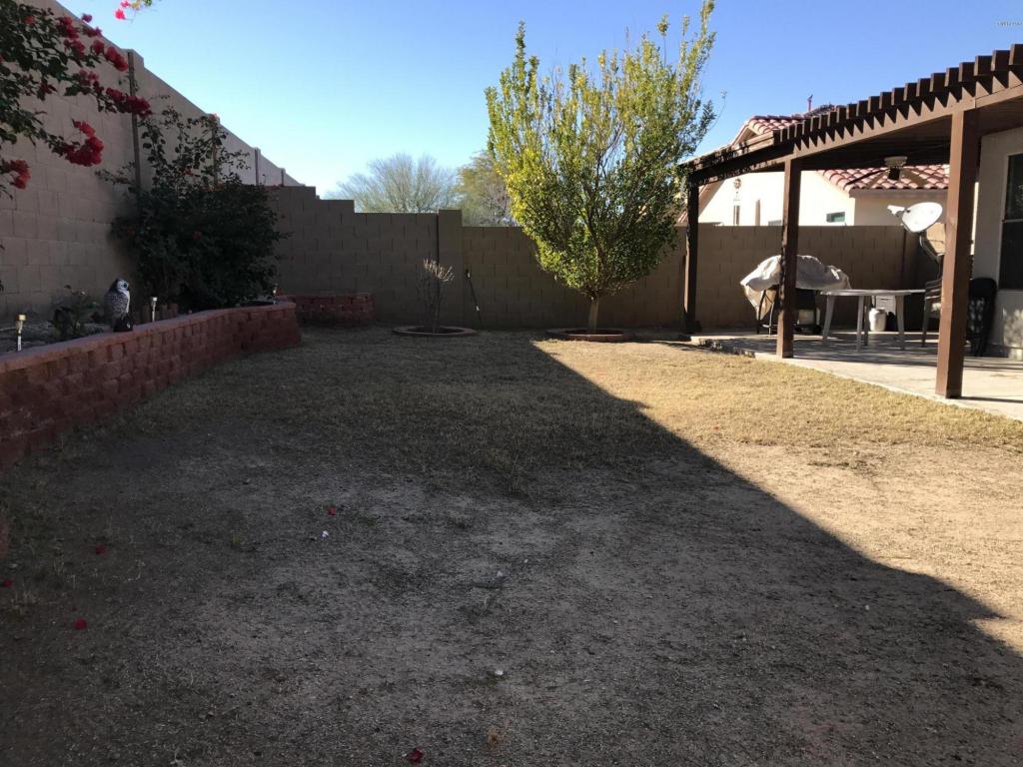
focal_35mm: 28
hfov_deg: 63.4
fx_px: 827
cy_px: 384
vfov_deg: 49.7
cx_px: 512
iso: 20
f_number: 1.8
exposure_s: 1/997
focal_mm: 3.99
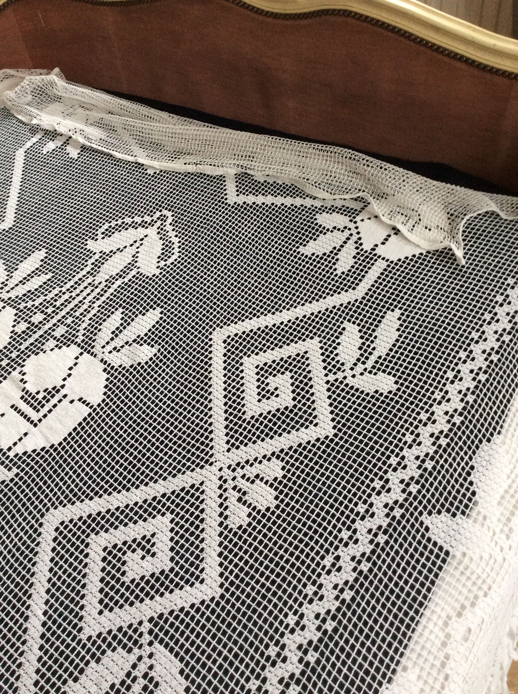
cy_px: 347
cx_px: 259
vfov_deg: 56.9
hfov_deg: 44.1
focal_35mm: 32
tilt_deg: -51.2
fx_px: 640
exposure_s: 1/25
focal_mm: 3.3
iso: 80
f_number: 2.4
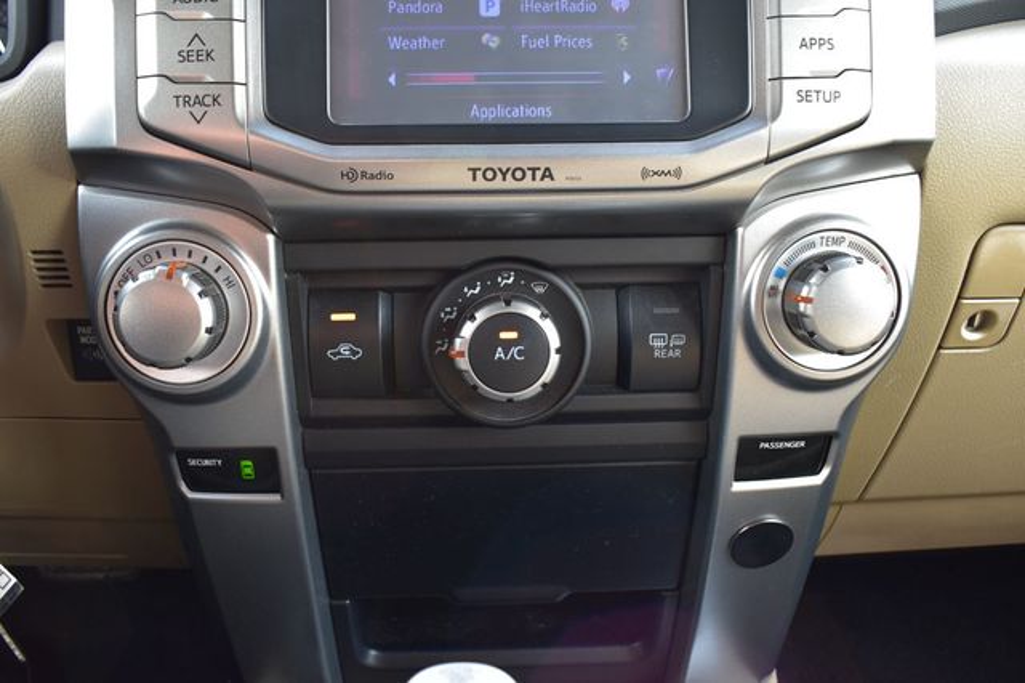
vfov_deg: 38.3
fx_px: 982
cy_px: 342
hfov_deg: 55.1
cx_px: 512
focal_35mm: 34
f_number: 7.1
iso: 400
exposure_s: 1/25
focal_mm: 23
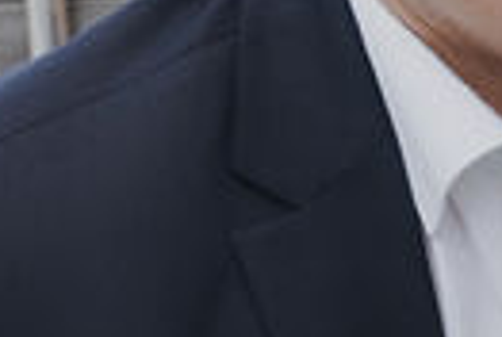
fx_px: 2725
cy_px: 36
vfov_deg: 7.1
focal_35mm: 195
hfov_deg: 9.4
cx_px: 1199
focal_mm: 25
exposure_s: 1/500
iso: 640
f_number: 6.3
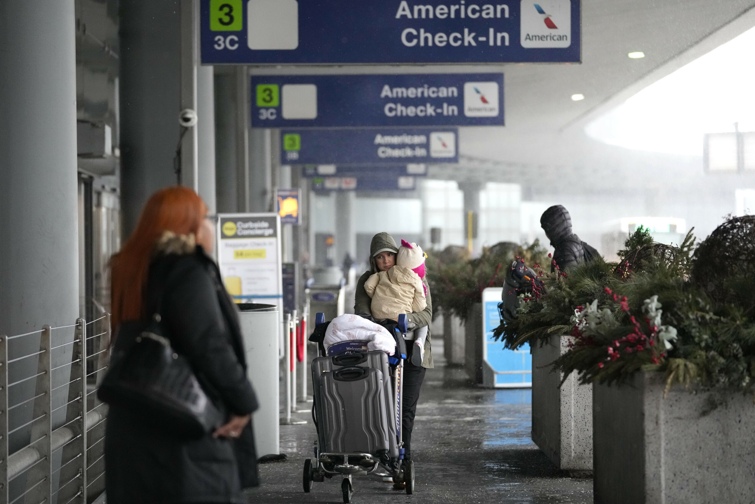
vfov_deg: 11.5
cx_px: 378
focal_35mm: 119
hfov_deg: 17.2
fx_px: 2496
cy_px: 252
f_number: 2.8
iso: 5000
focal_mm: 119
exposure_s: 1/1000
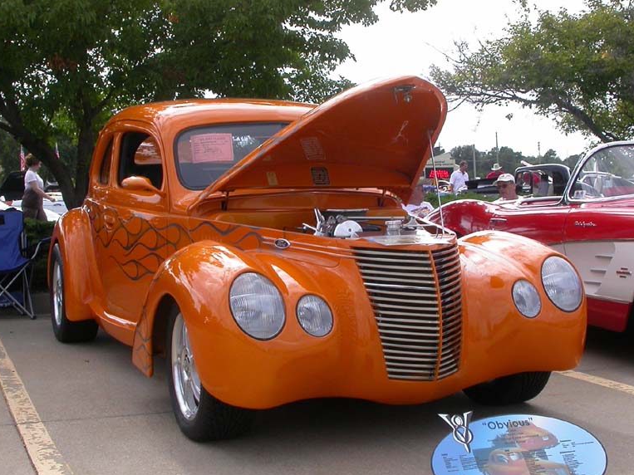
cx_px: 309
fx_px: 934
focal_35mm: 51
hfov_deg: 37.5
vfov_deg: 28.5
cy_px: 213
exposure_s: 1/267
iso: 100
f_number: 6.7
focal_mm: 7.85
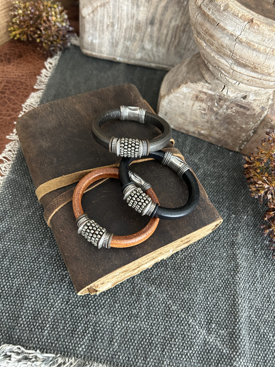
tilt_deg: -63.0
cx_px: 138
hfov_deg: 53.1
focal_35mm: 26
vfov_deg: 67.3
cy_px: 184
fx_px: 275
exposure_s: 1/60
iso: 400
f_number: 1.5
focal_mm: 5.7
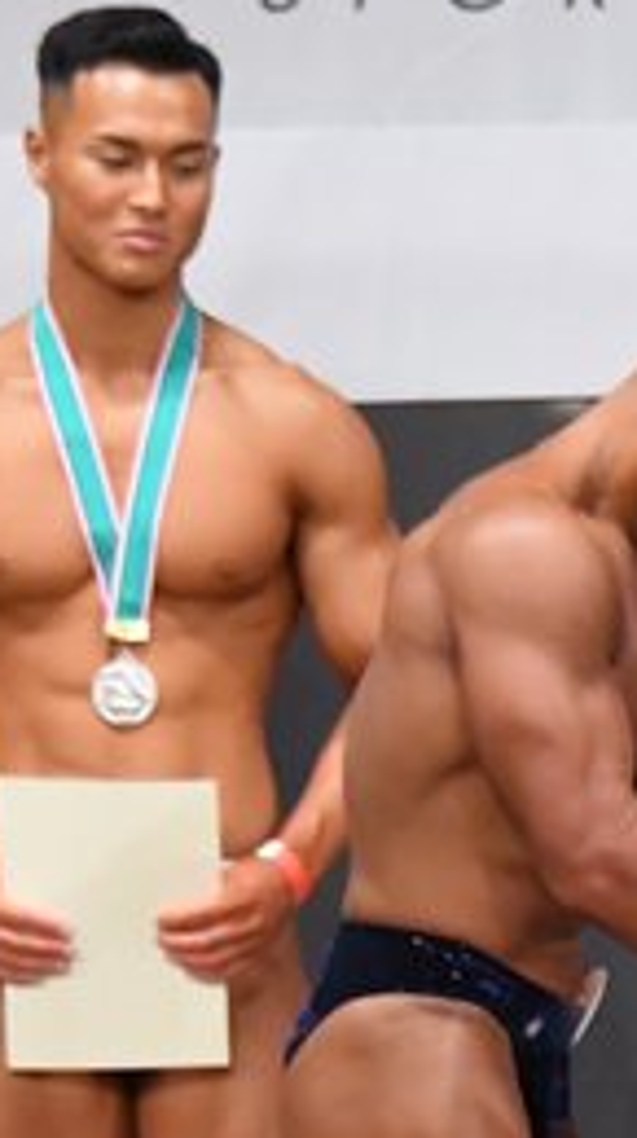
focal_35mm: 634
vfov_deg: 3.4
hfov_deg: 1.9
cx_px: 947
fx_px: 19106
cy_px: 1019
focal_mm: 135
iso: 6400
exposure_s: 1/400
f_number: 5.6
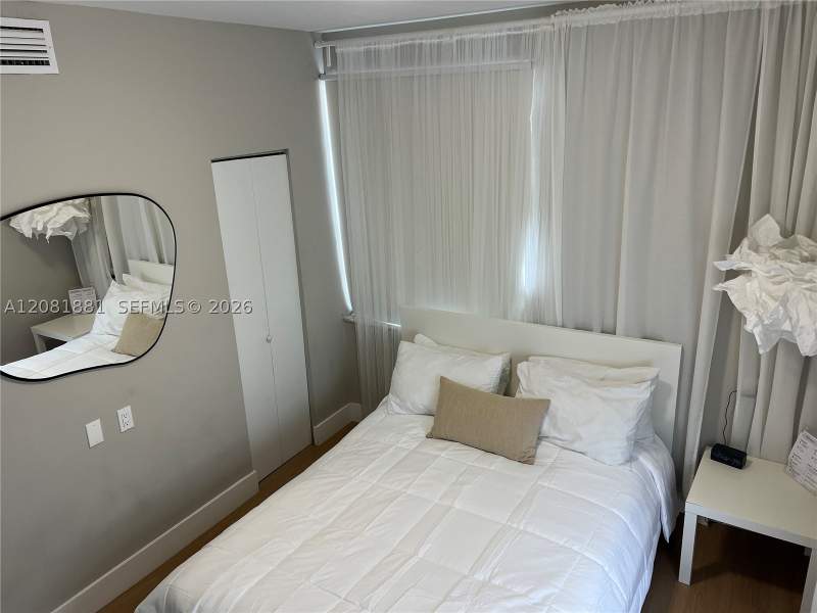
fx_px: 614
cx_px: 408
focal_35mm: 26
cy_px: 306
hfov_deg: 67.3
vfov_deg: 53.1
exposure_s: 1/120
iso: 80
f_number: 1.5
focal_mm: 5.7
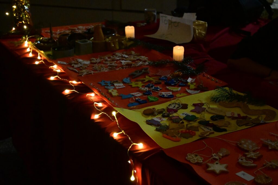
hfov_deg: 32.6
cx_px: 139
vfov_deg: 22.1
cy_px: 92
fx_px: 475
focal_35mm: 62
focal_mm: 41
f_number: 5.6
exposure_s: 1/40
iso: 10000
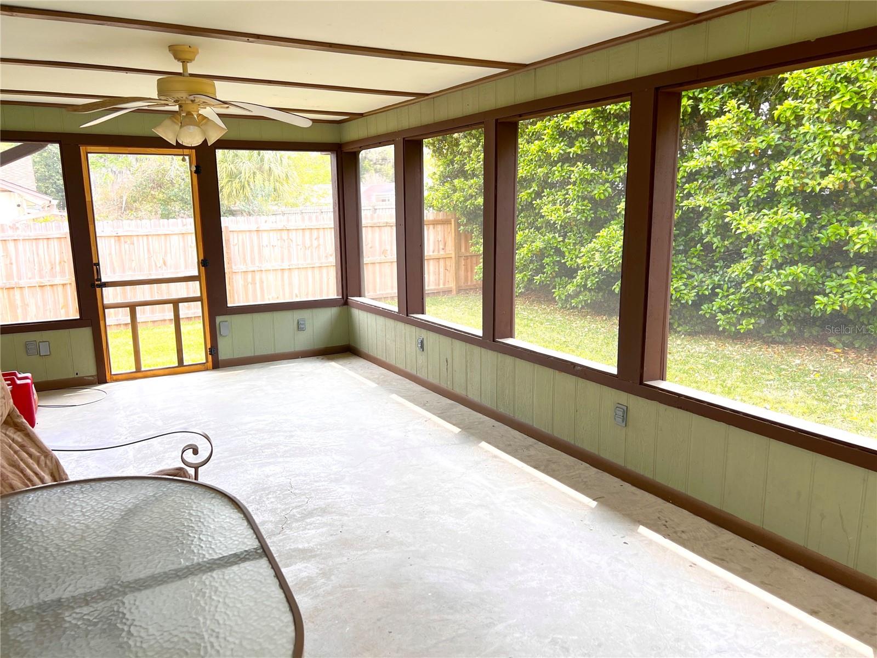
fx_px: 659
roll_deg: +0.0
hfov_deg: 67.3
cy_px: 329
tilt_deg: -11.1
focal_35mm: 26
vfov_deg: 53.1
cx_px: 438
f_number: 1.5
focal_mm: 5.7
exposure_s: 1/138
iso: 50
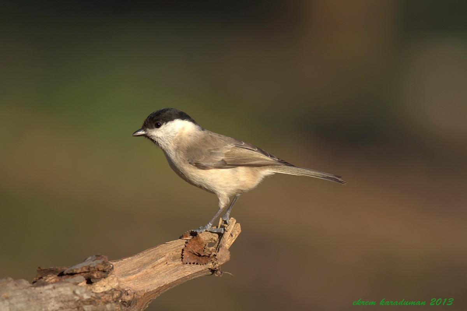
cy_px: 156
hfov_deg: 3.3
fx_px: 8104
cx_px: 234
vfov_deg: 2.2
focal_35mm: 625
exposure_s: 1/320
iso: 200
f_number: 5.6
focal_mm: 400
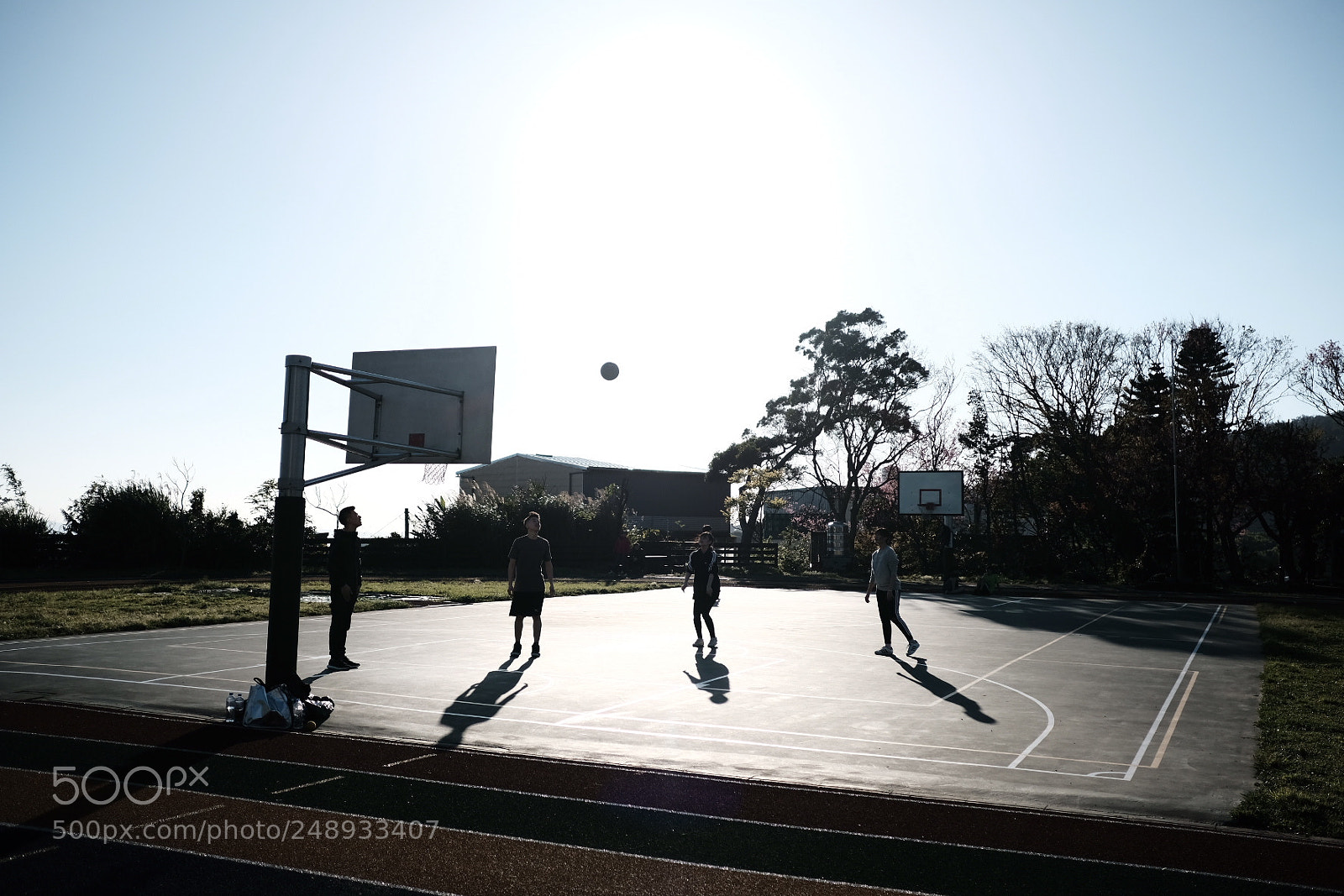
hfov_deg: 54.4
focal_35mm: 35
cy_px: 448
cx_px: 672
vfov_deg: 37.9
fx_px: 1307
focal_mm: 23
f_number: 2
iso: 200
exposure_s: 1/8000
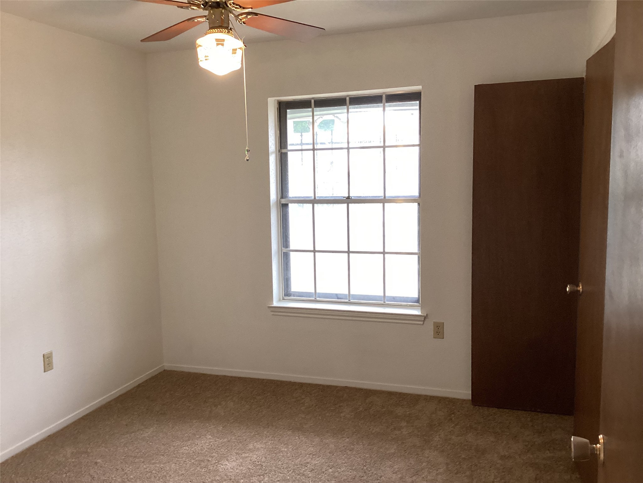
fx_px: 576
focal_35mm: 31
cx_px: 322
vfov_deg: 45.4
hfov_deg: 58.4
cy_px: 242
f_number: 2.4
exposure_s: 1/60
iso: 200
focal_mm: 3.3
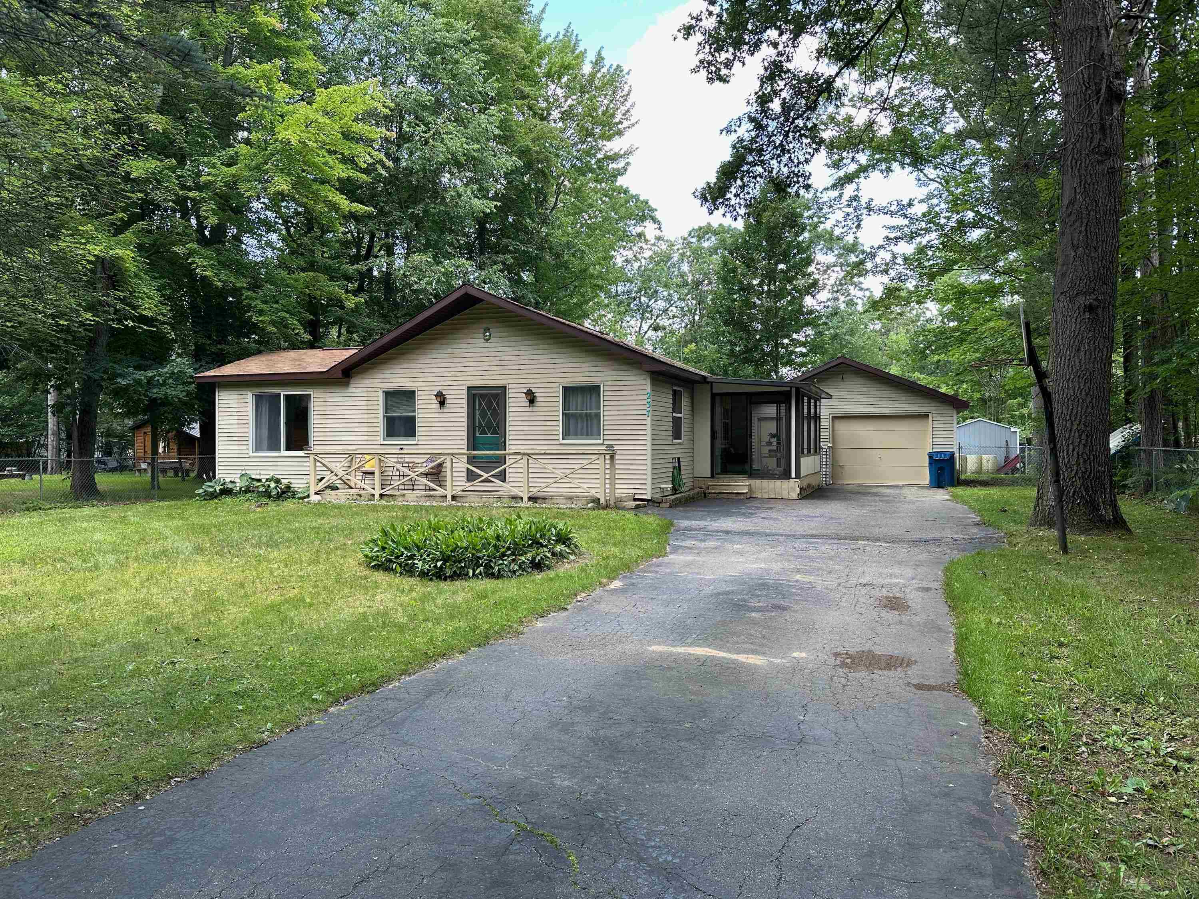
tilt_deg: +0.4
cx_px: 600
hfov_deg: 71.6
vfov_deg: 56.8
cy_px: 450
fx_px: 831
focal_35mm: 24
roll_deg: +0.1
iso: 80
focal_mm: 6.86
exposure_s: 1/269
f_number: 1.78
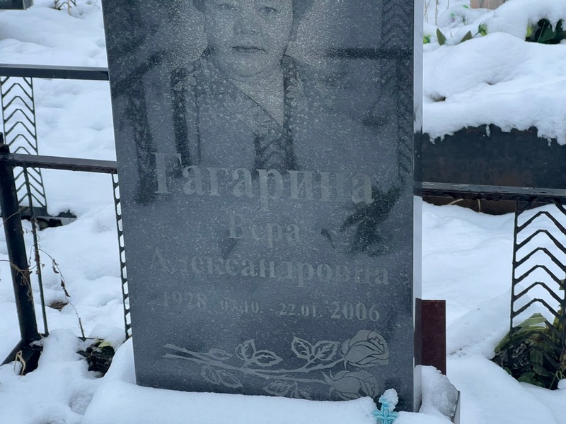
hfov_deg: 25.3
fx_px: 1259
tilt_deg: -22.8
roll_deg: +1.7
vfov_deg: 19.1
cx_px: 283
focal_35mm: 77
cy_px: 212
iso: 200
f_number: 2.8
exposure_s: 1/95
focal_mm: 9
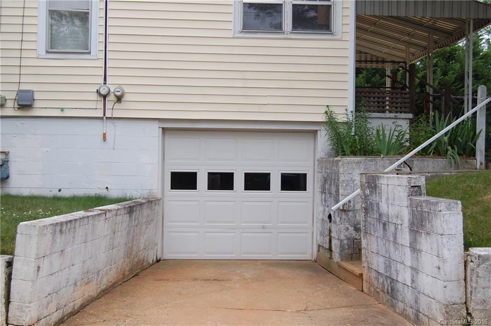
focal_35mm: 48
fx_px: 654
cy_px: 163
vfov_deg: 28.0
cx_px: 246
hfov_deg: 41.2
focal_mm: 32
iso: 200
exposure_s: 1/200
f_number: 7.1
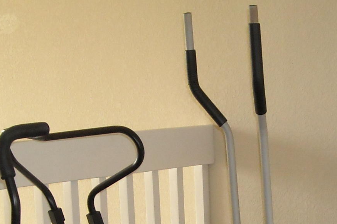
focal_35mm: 108
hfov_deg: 18.9
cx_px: 219
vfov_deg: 12.4
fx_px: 1011
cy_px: 254
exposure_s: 1/60
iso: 200
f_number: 2.8
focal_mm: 5.7
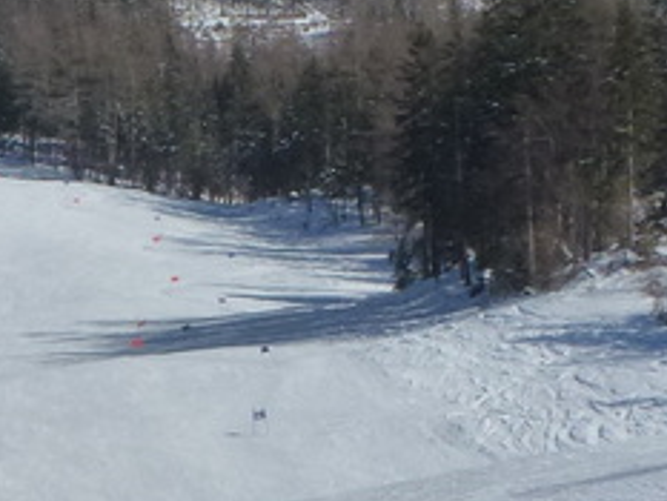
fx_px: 4145
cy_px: 412
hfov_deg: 9.2
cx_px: 74
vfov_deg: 6.9
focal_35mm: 215
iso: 160
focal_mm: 8.7
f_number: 5
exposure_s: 1/2000
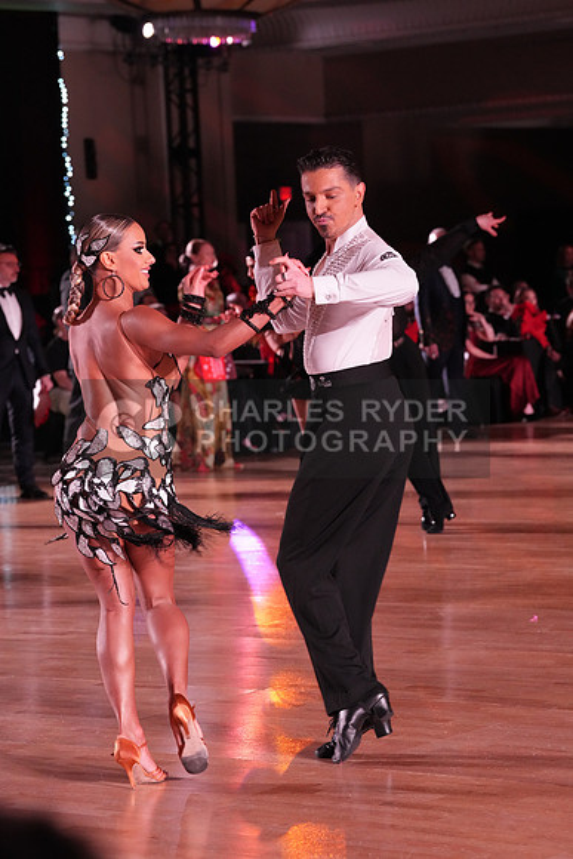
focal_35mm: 117
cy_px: 430
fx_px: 2791
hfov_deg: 11.7
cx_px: 286
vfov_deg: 17.5
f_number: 6.3
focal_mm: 117
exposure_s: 1/250
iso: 5000
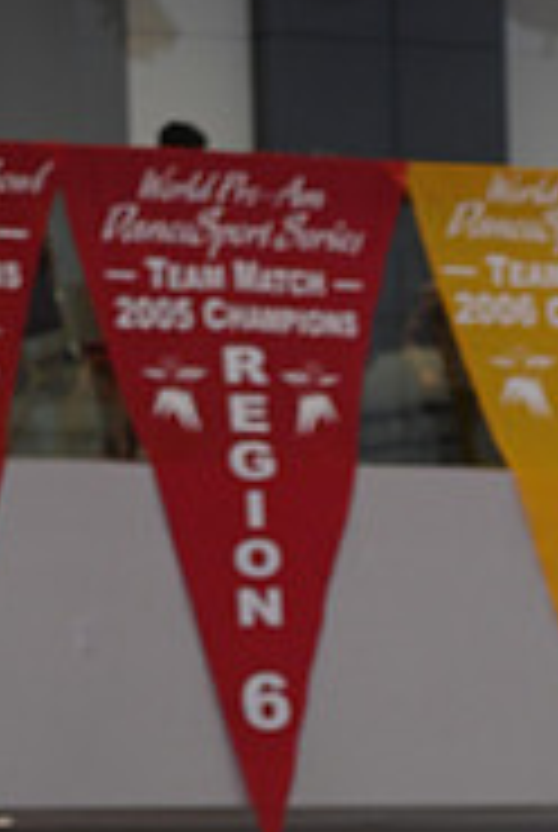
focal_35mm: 269
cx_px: 349
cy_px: 1232
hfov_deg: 5.1
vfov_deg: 7.5
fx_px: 6231
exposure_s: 1/200
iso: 1600
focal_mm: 86
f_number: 4.5
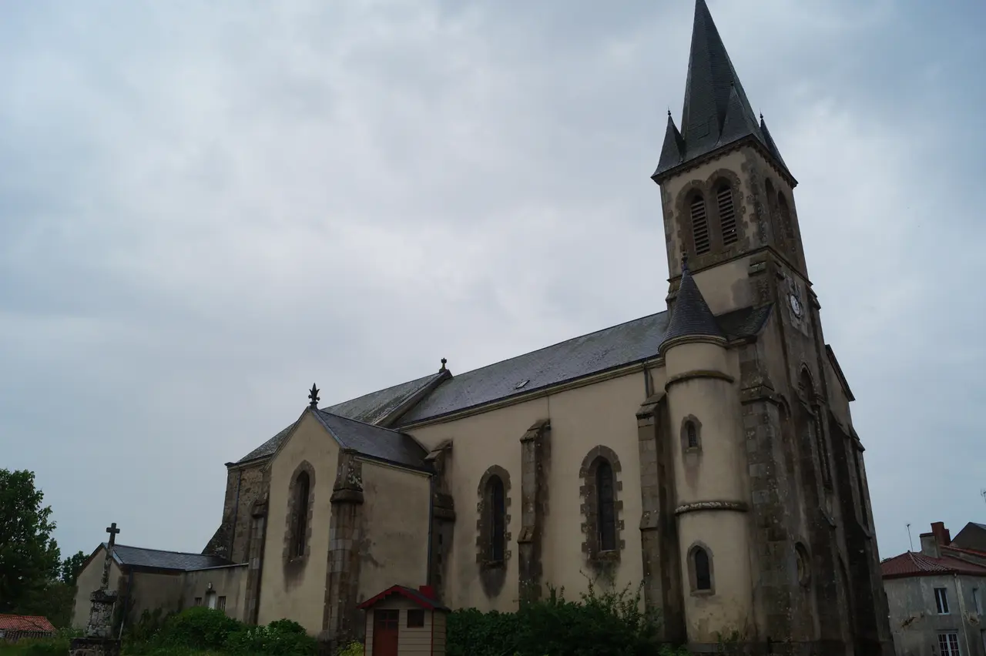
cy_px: 328
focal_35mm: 27
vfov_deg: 47.9
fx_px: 739
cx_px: 493
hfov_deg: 67.4
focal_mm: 18
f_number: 8
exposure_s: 1/125
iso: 100
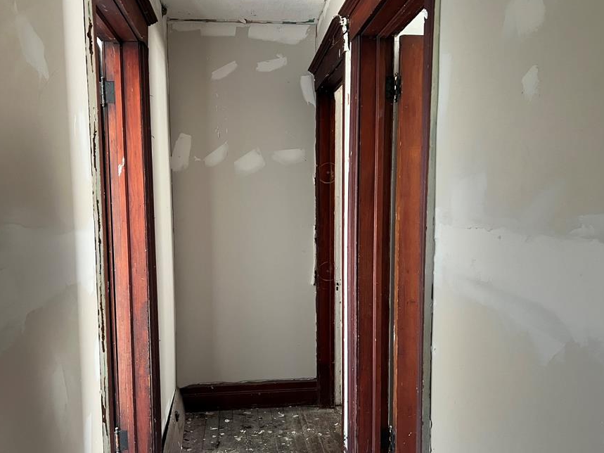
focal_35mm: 31
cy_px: 252
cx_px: 285
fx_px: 541
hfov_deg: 58.3
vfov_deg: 45.4
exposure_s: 1/60
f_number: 1.5
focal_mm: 5.7
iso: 200
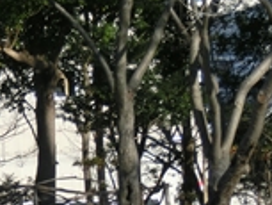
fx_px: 2823
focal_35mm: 359
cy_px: 327
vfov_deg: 4.1
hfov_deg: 5.5
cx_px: -62
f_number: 5.4
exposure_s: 1/400
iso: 80
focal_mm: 19.54
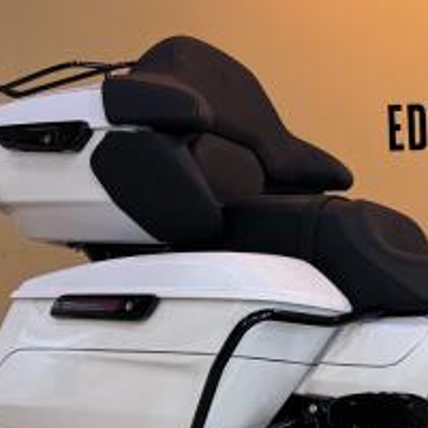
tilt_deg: -7.1
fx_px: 1189
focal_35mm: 85
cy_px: 227
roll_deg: +1.7
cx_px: 550
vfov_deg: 20.4
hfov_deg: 19.0
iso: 160
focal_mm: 6.76
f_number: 1.78
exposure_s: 1/120
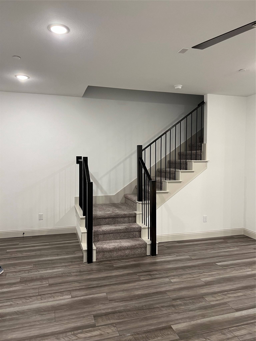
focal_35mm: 26
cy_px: 170
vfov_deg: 67.3
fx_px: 256
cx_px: 128
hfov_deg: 53.1
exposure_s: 1/60
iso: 125
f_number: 1.5
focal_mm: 5.7
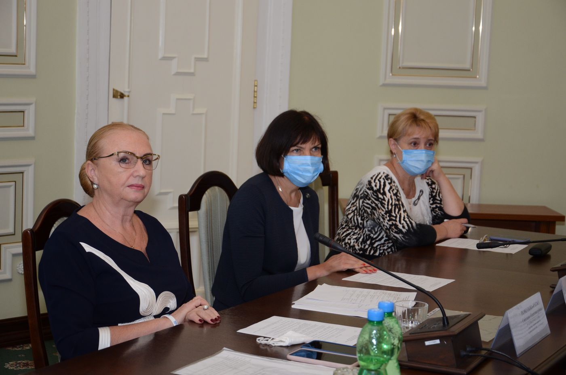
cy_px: 188
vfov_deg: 20.1
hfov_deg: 29.9
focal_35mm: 68
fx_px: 1059
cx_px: 283
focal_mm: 45
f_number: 4.8
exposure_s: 1/200
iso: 800
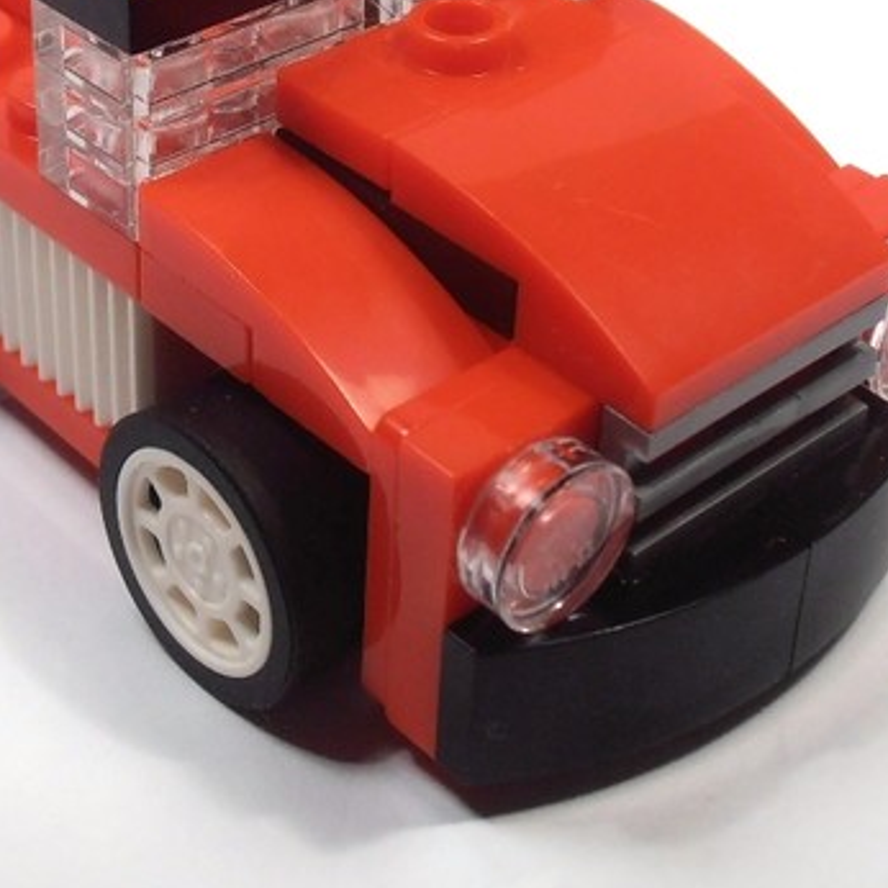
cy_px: 91
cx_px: 249
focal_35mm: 85
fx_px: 2467
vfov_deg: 20.0
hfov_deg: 20.3
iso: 80
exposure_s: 1/60
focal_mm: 6.61
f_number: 3.9
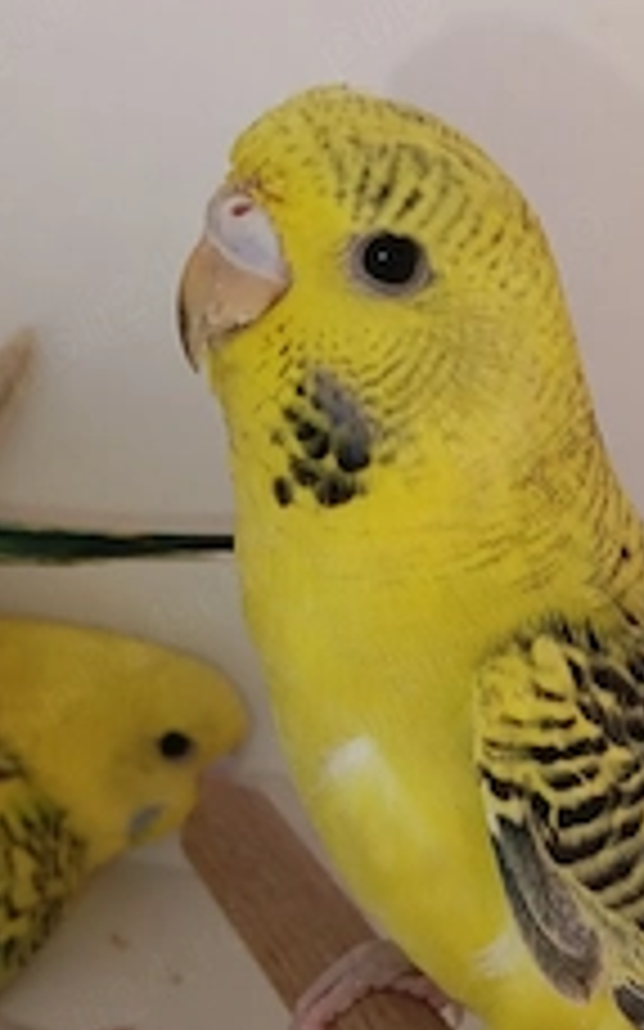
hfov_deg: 25.2
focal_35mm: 50
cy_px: 720
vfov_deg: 39.6
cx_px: 549
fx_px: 1405
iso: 125
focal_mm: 3.98
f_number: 1.8
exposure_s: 1/33.3
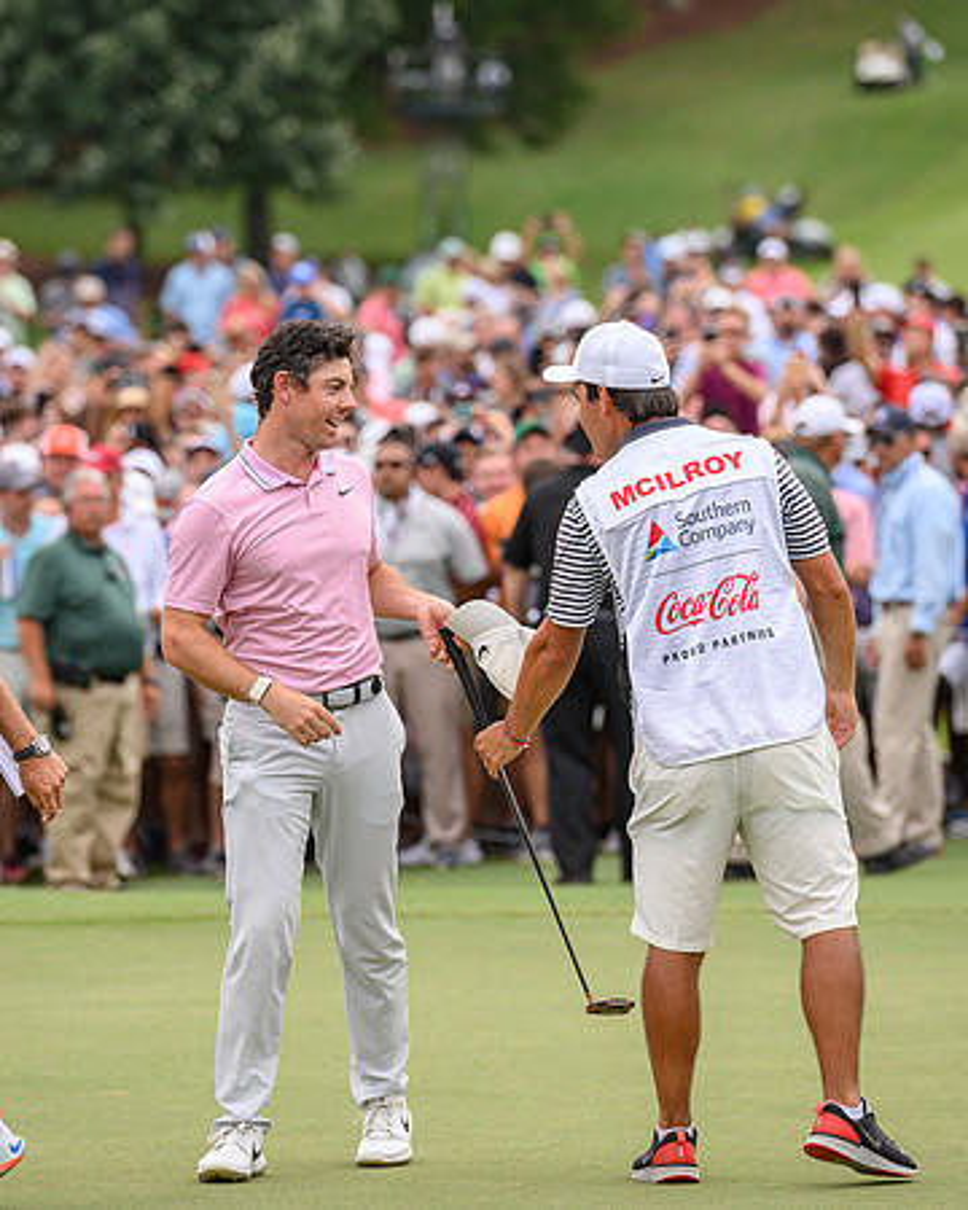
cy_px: 592
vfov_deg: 6.7
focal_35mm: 289
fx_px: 10366
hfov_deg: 5.3
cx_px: 410
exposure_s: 1/400
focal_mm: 200
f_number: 4
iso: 160
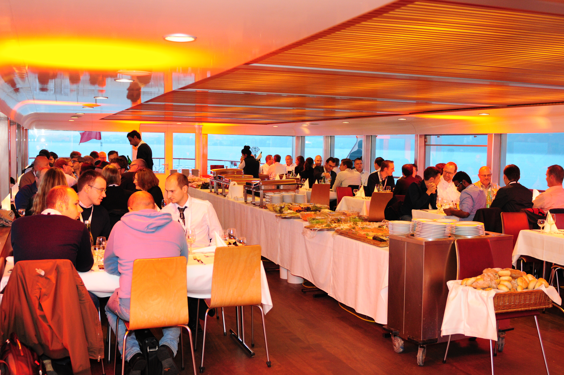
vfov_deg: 32.9
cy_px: 188
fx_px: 634
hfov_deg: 48.0
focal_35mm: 40
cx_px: 282
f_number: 2.8
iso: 800
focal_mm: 27
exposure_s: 1/60
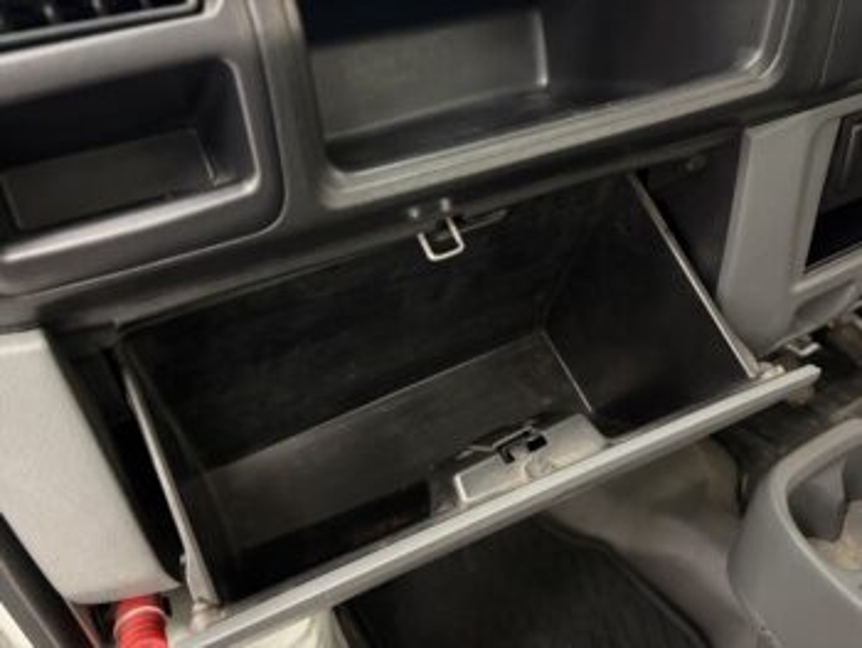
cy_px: 324
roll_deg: +7.0
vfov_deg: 53.1
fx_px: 648
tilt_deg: -33.2
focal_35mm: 26
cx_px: 431
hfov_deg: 67.3
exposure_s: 1/20
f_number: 1.6
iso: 1000
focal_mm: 5.96
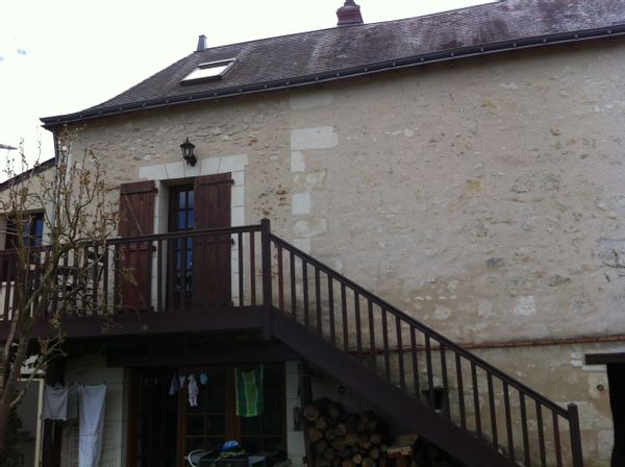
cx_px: 312
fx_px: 631
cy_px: 234
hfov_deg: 52.7
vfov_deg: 40.6
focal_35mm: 35
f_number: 2.8
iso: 80
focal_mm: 3.85
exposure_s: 1/794
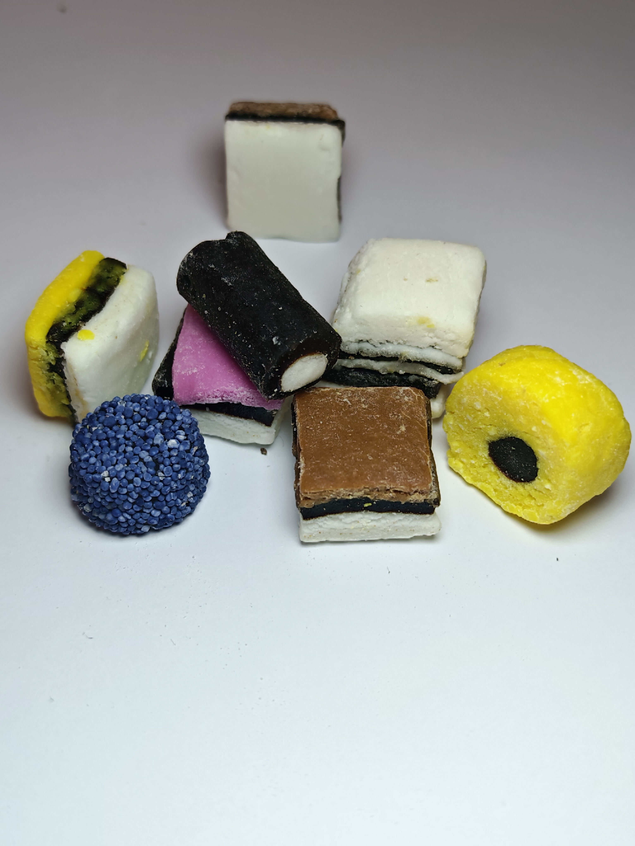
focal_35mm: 37
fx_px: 905
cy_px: 423
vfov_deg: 50.1
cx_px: 318
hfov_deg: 38.7
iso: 100
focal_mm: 6.83
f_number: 2
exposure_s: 1/740
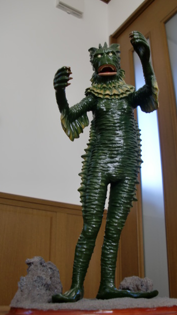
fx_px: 334
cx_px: 109
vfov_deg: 50.5
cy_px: 159
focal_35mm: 40
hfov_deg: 29.6
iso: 64
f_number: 2.8
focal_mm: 6.3
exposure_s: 1/60
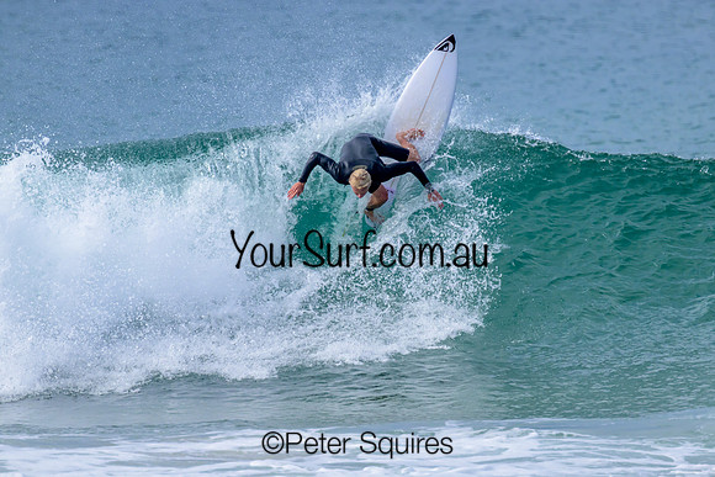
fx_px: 18077
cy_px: 263
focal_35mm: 910
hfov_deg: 2.3
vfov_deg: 1.5
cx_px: 394
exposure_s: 1/2000
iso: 1000
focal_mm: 800
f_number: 11
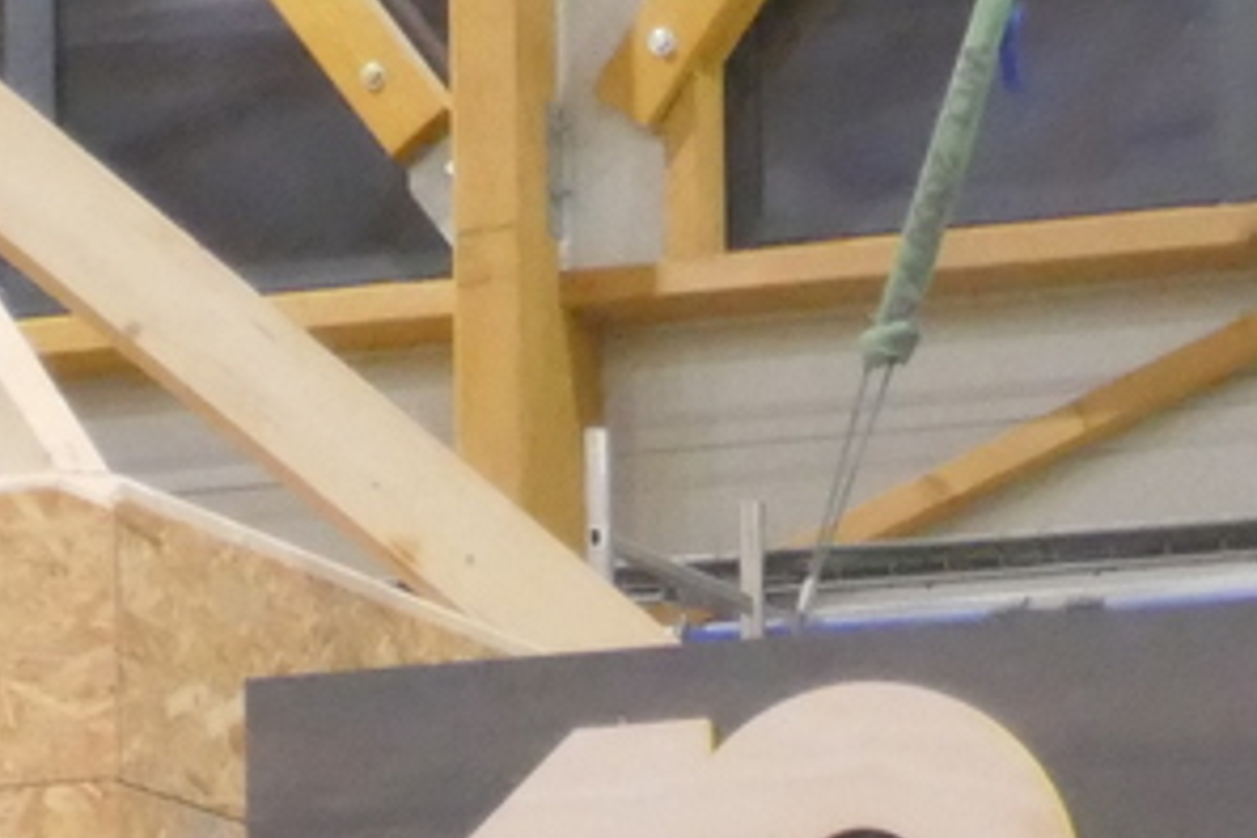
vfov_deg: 6.3
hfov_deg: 9.8
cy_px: 1784
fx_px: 7332
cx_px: 859
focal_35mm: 210
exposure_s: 1/100
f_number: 3.7
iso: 3200
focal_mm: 14.1
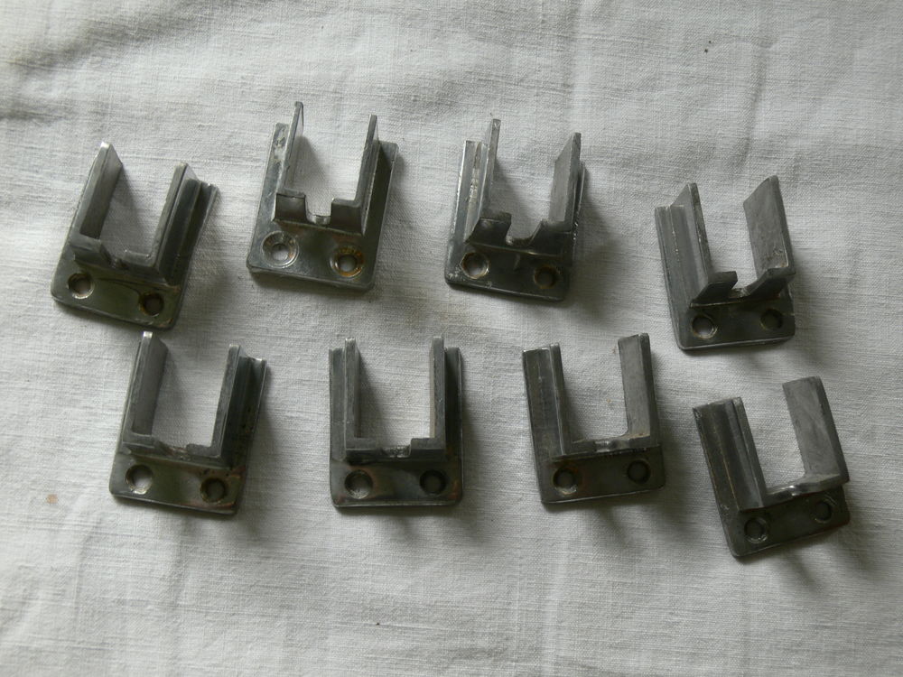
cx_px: 452
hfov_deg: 41.2
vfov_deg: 31.5
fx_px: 1200
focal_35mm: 46
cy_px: 338
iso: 80
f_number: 3.2
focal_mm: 9.3
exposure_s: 1/30
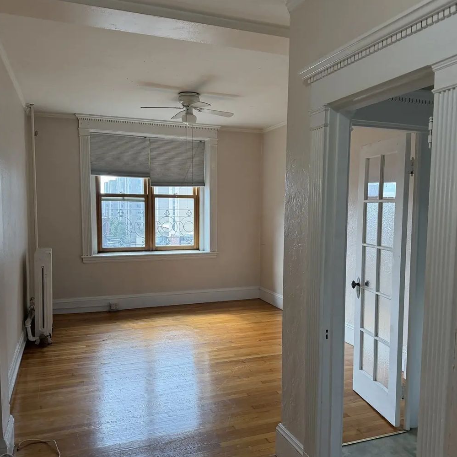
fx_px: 433
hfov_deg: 55.6
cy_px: 246
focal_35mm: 29
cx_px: 231
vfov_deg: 55.6
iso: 200
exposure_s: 1/177
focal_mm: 6.76
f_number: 1.78
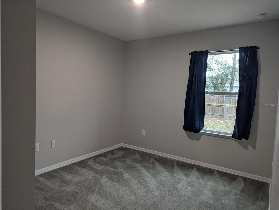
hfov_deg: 71.5
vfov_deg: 56.9
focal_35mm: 24
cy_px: 105
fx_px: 194
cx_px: 140
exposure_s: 1/40
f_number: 1.85
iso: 71
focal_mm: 6.81
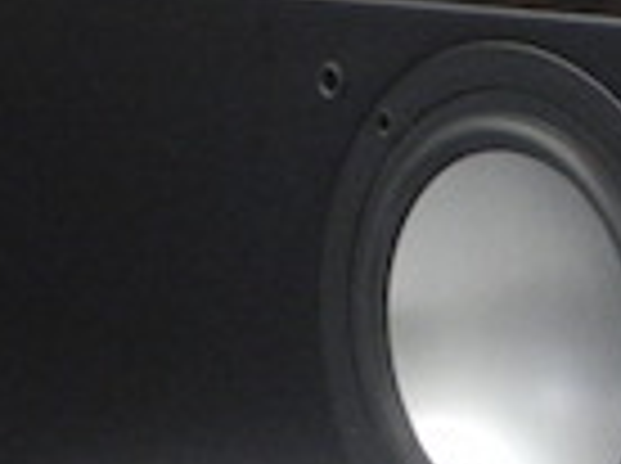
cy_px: 356
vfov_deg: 5.6
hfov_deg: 7.3
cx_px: 1035
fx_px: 4746
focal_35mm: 265
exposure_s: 1/18.8
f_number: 3.2
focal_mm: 8.1
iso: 400
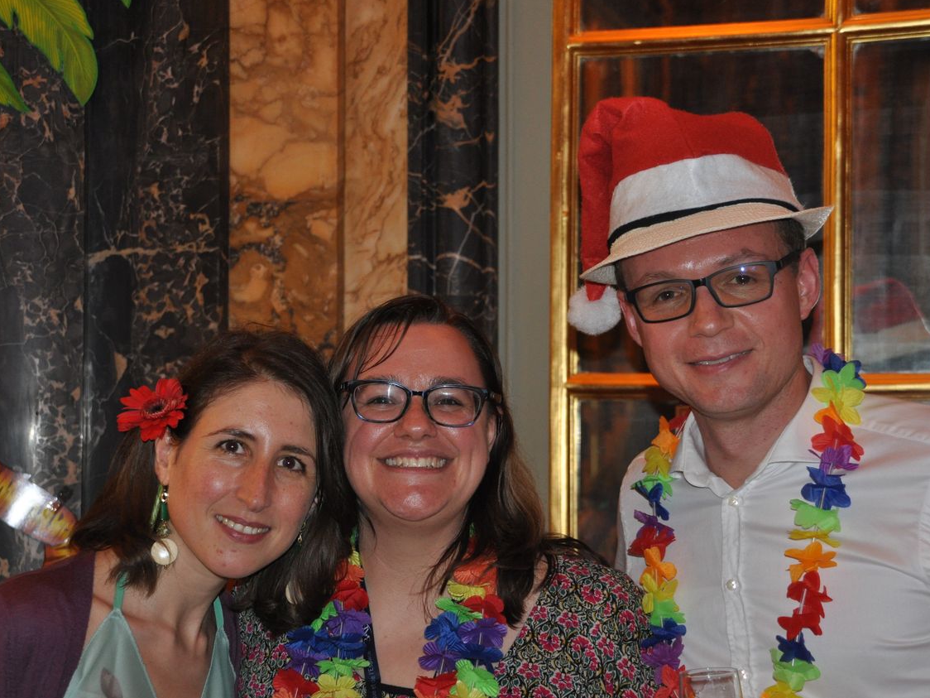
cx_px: 448
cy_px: 347
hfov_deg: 23.8
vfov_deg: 18.0
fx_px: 2203
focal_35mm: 82
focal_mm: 50
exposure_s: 1/60
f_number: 4.8
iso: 800
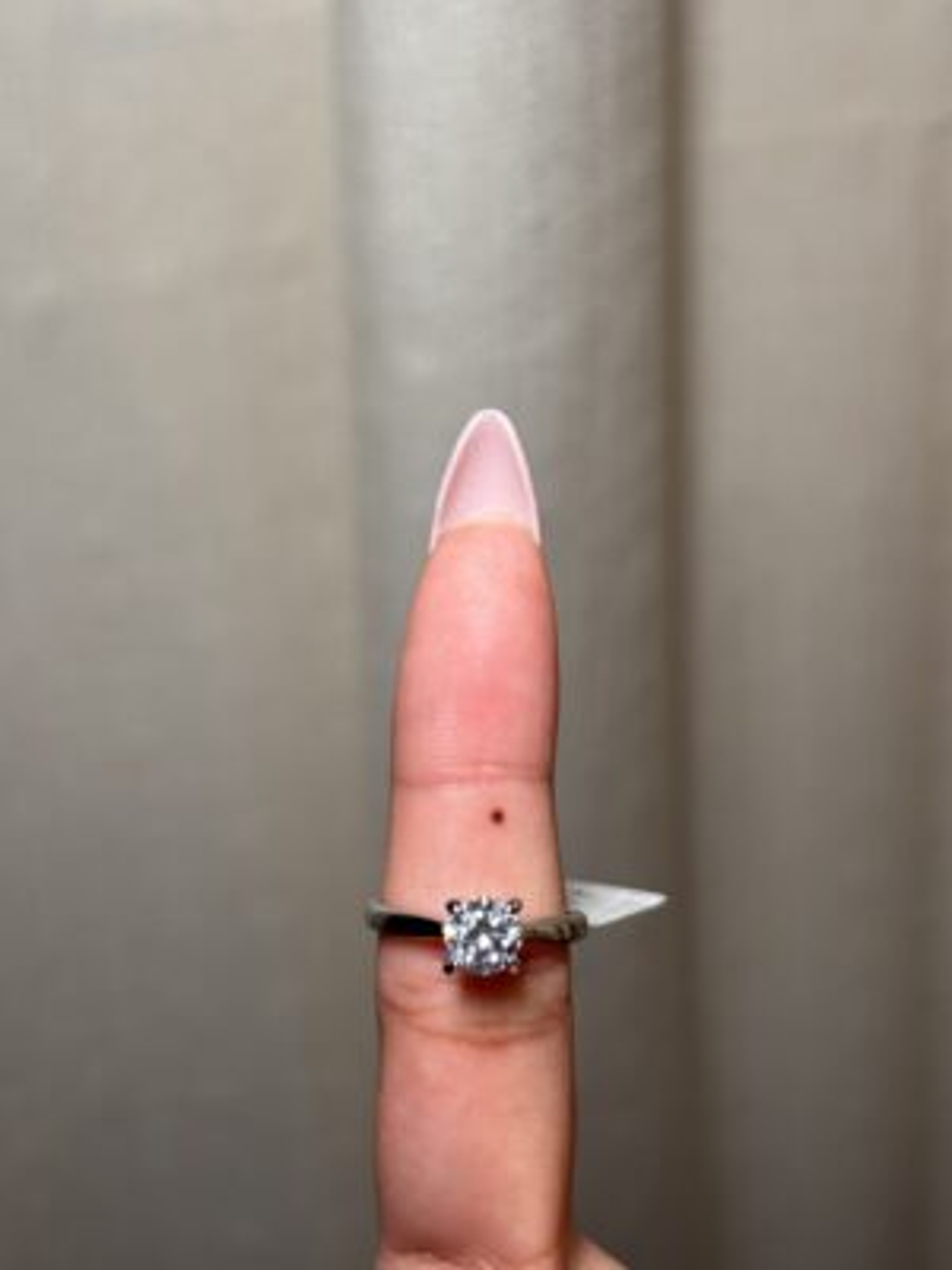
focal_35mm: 52
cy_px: 635
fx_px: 1907
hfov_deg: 28.0
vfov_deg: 36.8
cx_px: 476
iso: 32
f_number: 1.6
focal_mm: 5.96
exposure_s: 1/60
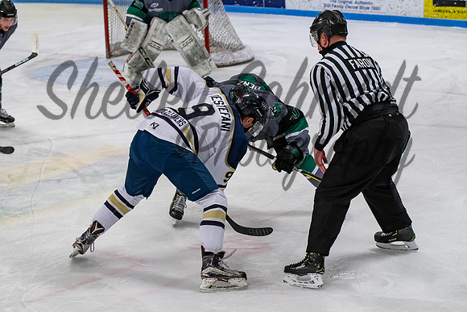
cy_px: 156
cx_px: 234
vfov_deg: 13.0
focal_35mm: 105
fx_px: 1362
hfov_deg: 19.5
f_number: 3.5
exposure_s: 1/800
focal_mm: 70
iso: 2000
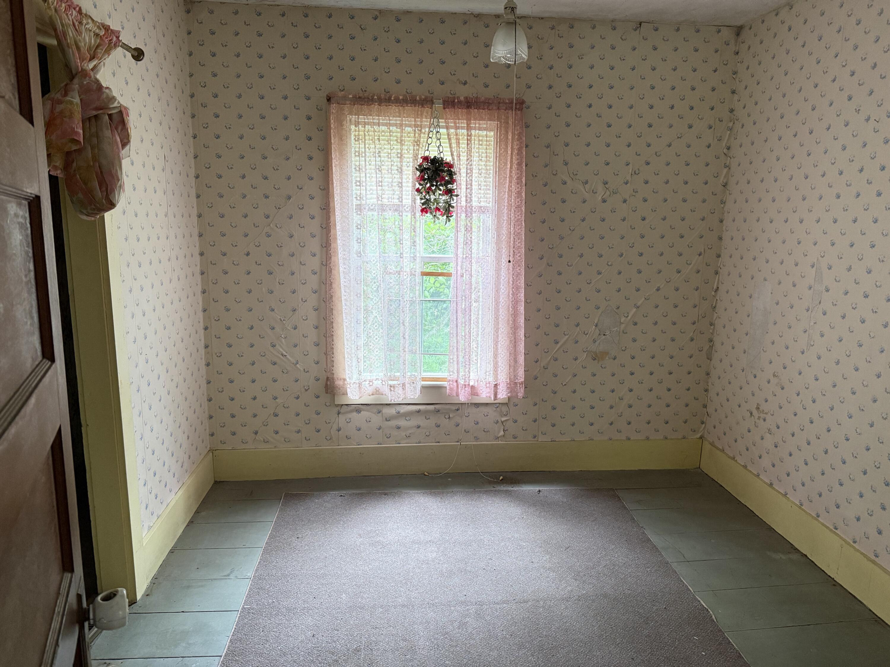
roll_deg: -0.3
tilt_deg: -10.4
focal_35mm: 24
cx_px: 445
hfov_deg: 71.6
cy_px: 334
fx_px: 617
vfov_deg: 56.8
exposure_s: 1/60
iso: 400
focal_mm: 6.76
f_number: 1.78
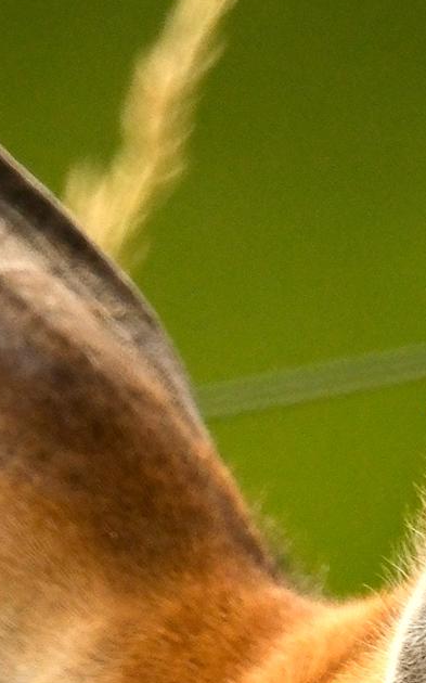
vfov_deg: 0.5
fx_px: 78777
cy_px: 1349
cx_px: 772
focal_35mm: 4235
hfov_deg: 0.3
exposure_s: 1/1000
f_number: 7.1
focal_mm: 451.3
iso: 800
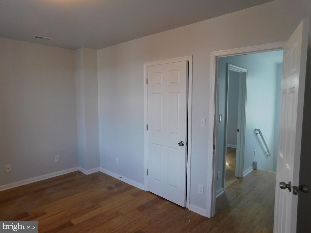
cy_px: 116
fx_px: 207
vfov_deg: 58.9
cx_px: 156
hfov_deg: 73.9
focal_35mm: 23
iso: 125
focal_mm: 4
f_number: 3
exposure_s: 1/30
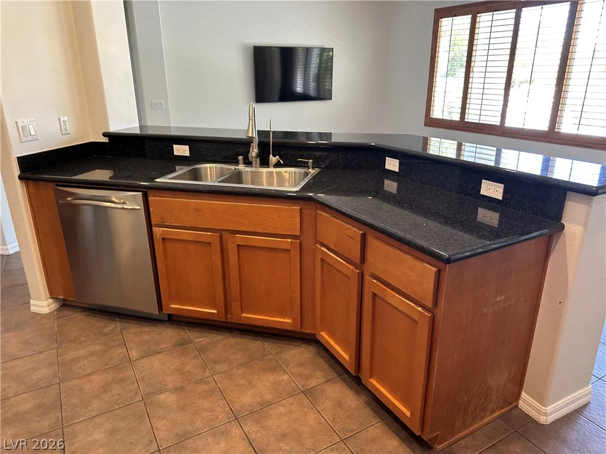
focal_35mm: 24
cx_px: 303
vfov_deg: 56.8
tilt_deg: -17.8
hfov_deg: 71.6
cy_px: 227
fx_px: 420
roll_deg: -0.5
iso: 200
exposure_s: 1/60
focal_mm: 6.86
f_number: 1.78
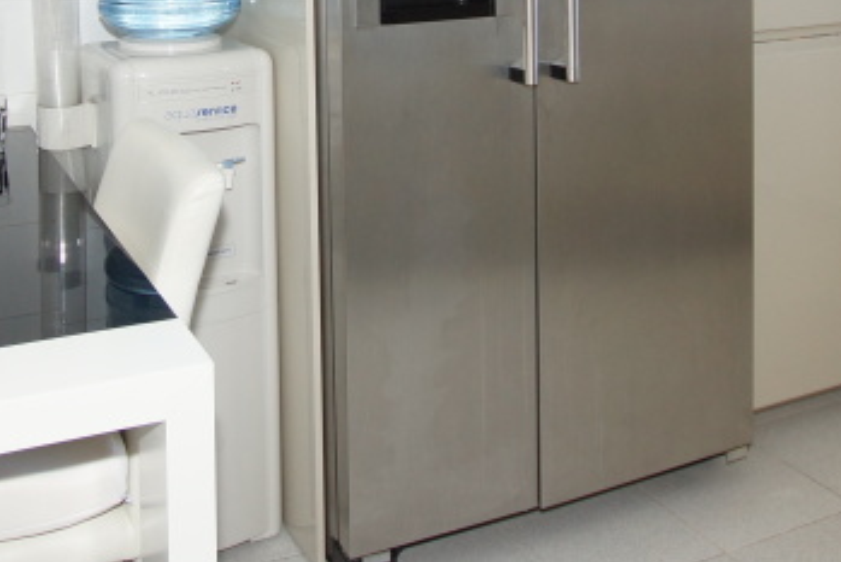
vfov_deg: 27.9
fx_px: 1028
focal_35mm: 44
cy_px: -57
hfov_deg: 44.1
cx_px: 318
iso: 250
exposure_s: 1/60
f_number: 4
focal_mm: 10
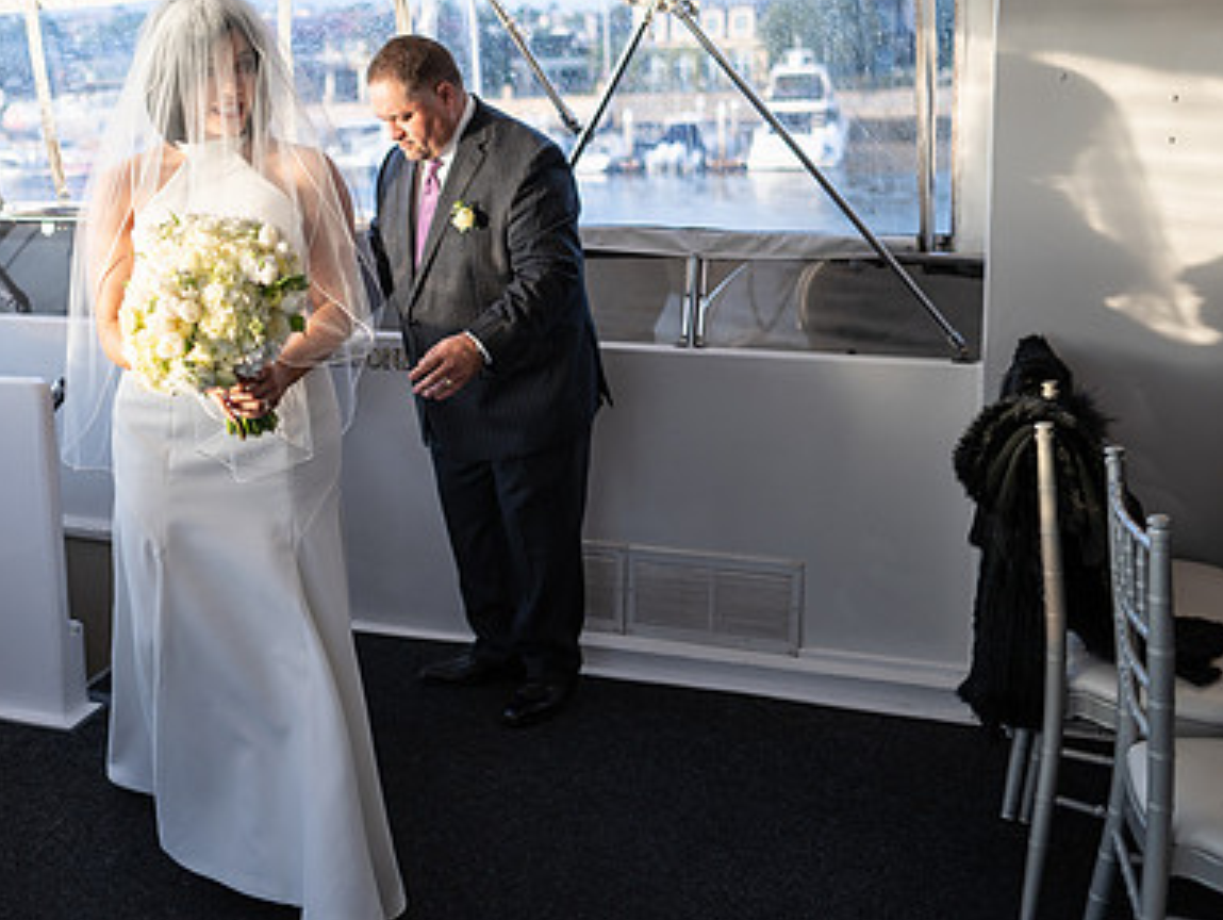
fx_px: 1344
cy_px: 308
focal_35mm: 38
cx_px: 352
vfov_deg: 37.4
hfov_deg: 47.6
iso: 125
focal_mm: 24
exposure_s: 1/1250
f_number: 1.4
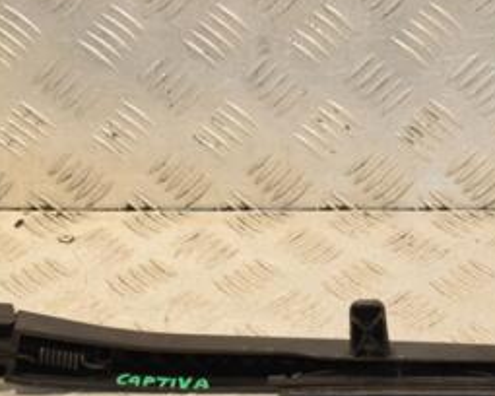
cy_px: 247
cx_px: 359
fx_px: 1846
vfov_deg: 12.2
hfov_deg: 15.2
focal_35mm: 126
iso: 800
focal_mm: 38
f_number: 7.1
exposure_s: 1/200
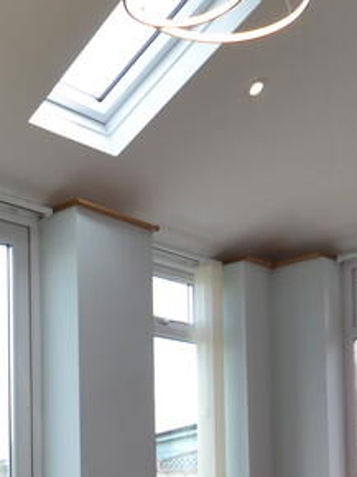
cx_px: 13
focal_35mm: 51
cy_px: 442
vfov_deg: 35.1
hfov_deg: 27.2
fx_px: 702
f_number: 5.6
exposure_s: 1/125
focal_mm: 10
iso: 140
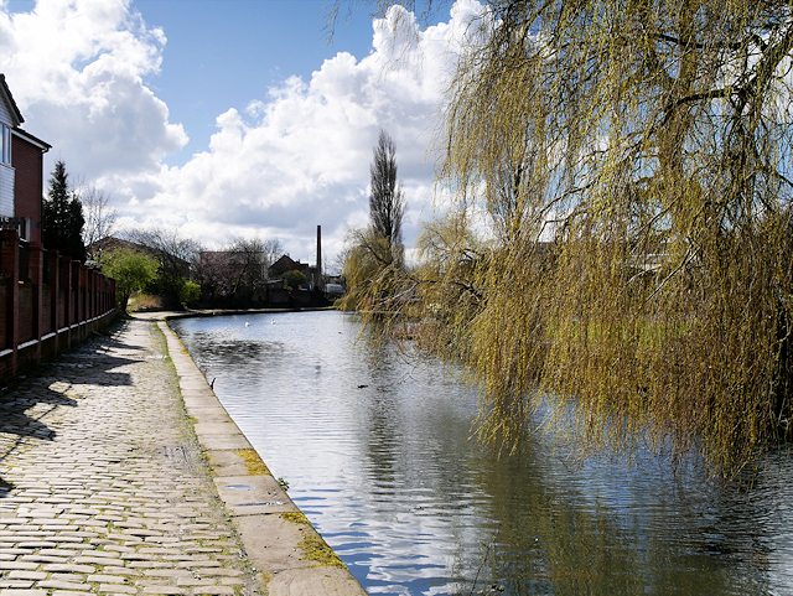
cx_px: 396
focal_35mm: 38
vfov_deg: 37.8
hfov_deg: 48.9
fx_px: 871
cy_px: 298
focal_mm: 19
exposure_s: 1/500
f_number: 9
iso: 200
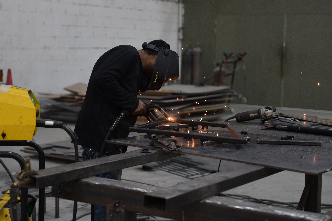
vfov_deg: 18.9
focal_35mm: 72
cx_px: 151
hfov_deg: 28.1
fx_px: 664
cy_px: 97
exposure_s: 1/100
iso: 500
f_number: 2.8
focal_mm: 62
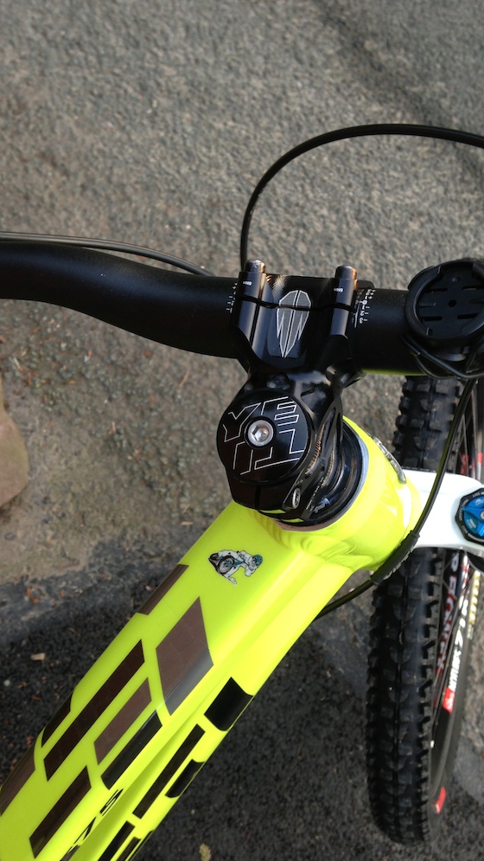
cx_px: 303
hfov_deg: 31.9
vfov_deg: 54.0
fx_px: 844
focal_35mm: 37
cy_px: 431
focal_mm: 4.13
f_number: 2.4
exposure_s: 1/40
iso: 50
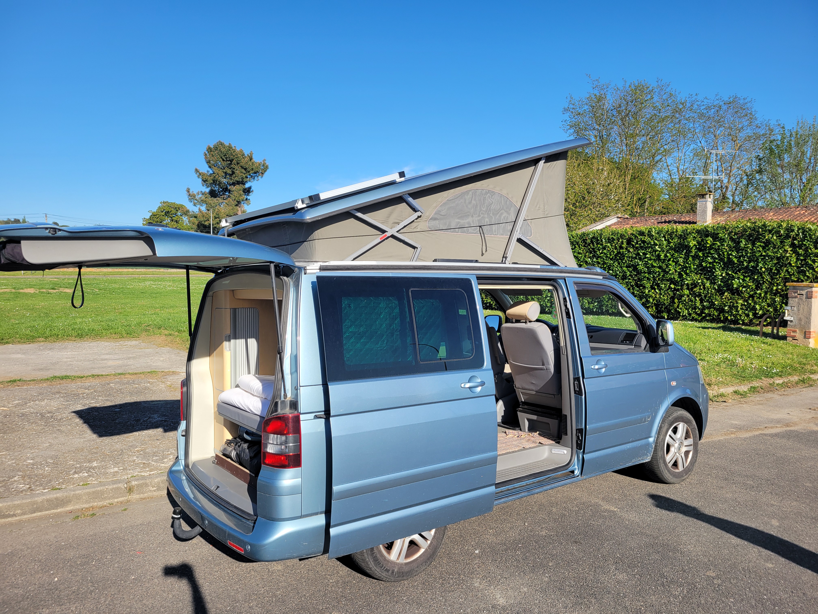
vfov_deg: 53.1
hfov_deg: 67.3
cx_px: 409
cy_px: 307
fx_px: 614
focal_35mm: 26
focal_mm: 5.4
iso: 40
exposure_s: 1/1785
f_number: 1.8
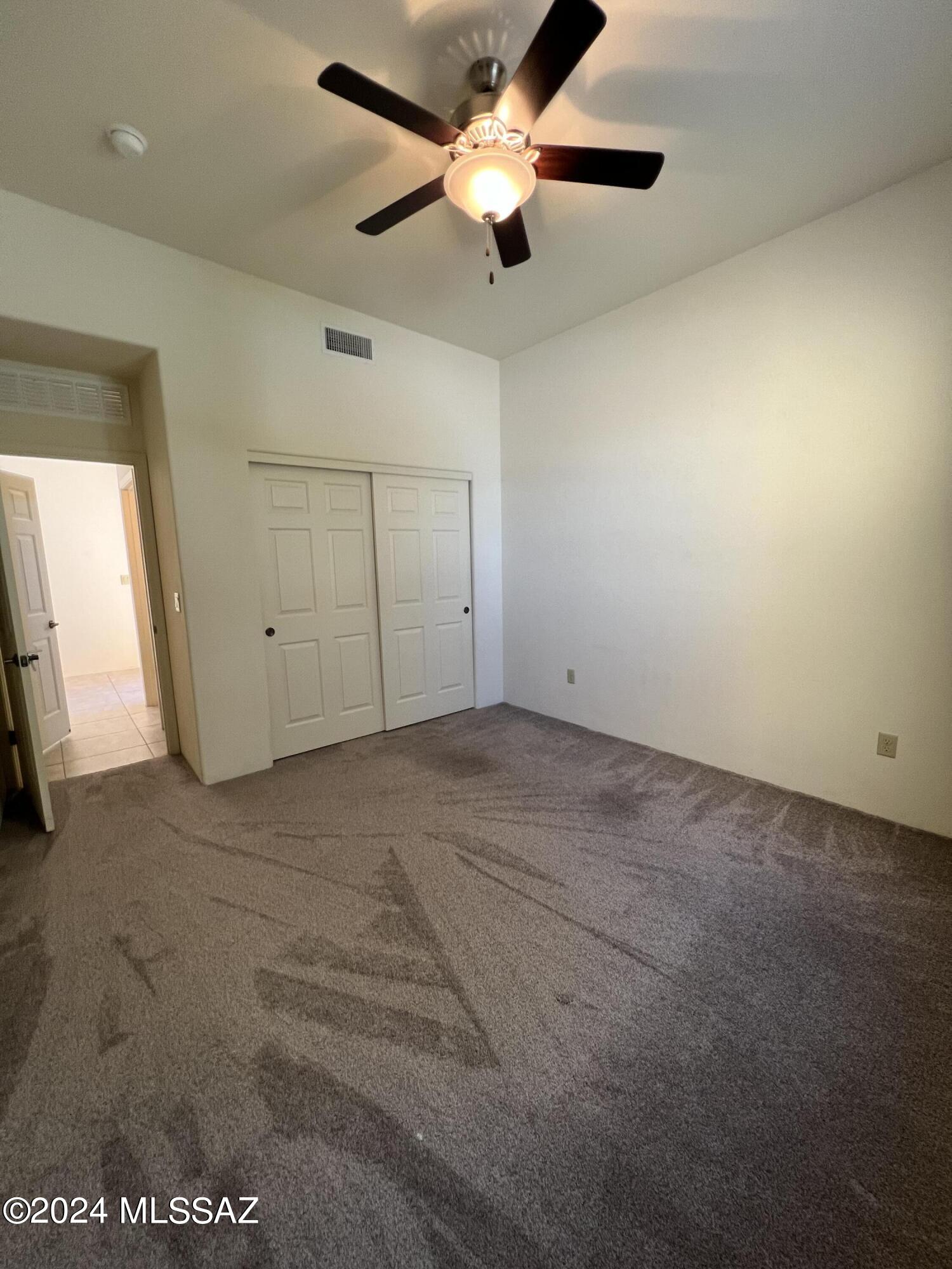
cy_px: 634
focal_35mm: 13
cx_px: 476
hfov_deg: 89.9
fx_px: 477
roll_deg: +1.0
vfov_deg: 106.2
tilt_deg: -7.4
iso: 125
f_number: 1.8
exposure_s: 1/60
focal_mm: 1.57
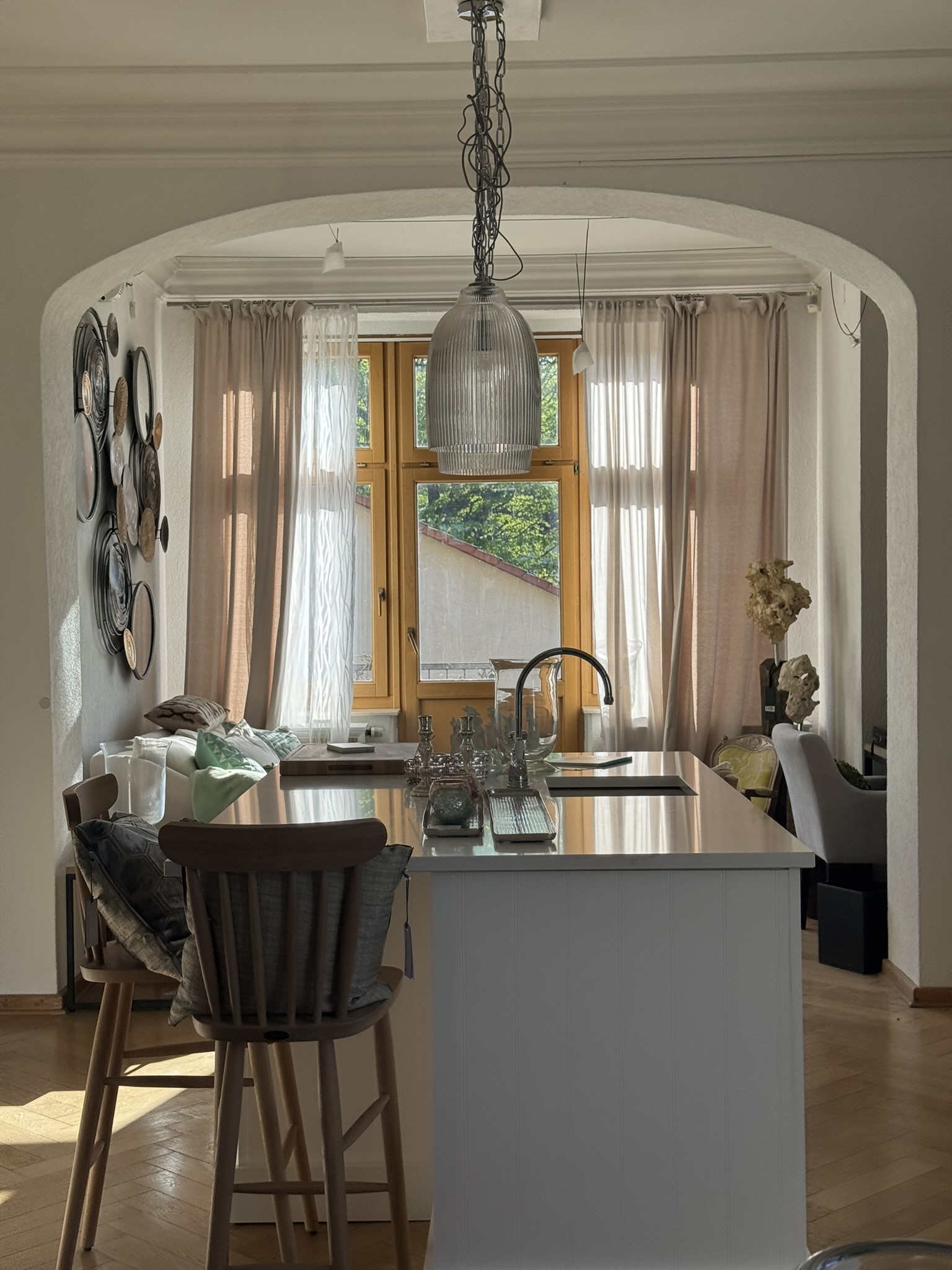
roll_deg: +1.4
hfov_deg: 30.3
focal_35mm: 48
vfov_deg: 39.7
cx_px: 476
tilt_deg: +0.5
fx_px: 1760
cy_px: 635
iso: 64
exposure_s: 1/715
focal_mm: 6.76
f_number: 1.78
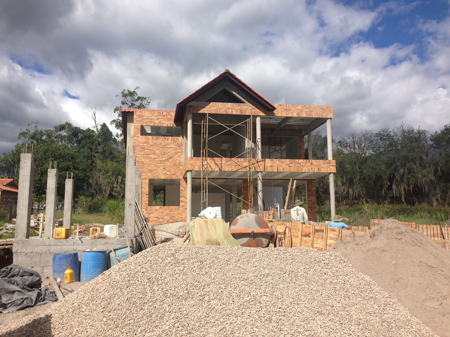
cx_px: 225
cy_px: 168
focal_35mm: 33
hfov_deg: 55.4
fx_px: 429
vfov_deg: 42.9
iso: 50
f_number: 2.4
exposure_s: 1/2463
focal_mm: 4.12
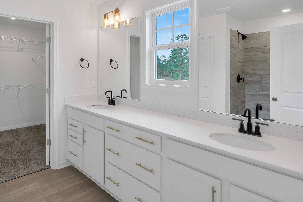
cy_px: 74
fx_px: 194
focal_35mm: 23
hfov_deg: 75.0
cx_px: 117
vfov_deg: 54.4
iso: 160
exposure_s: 1/25
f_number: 9
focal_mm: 16
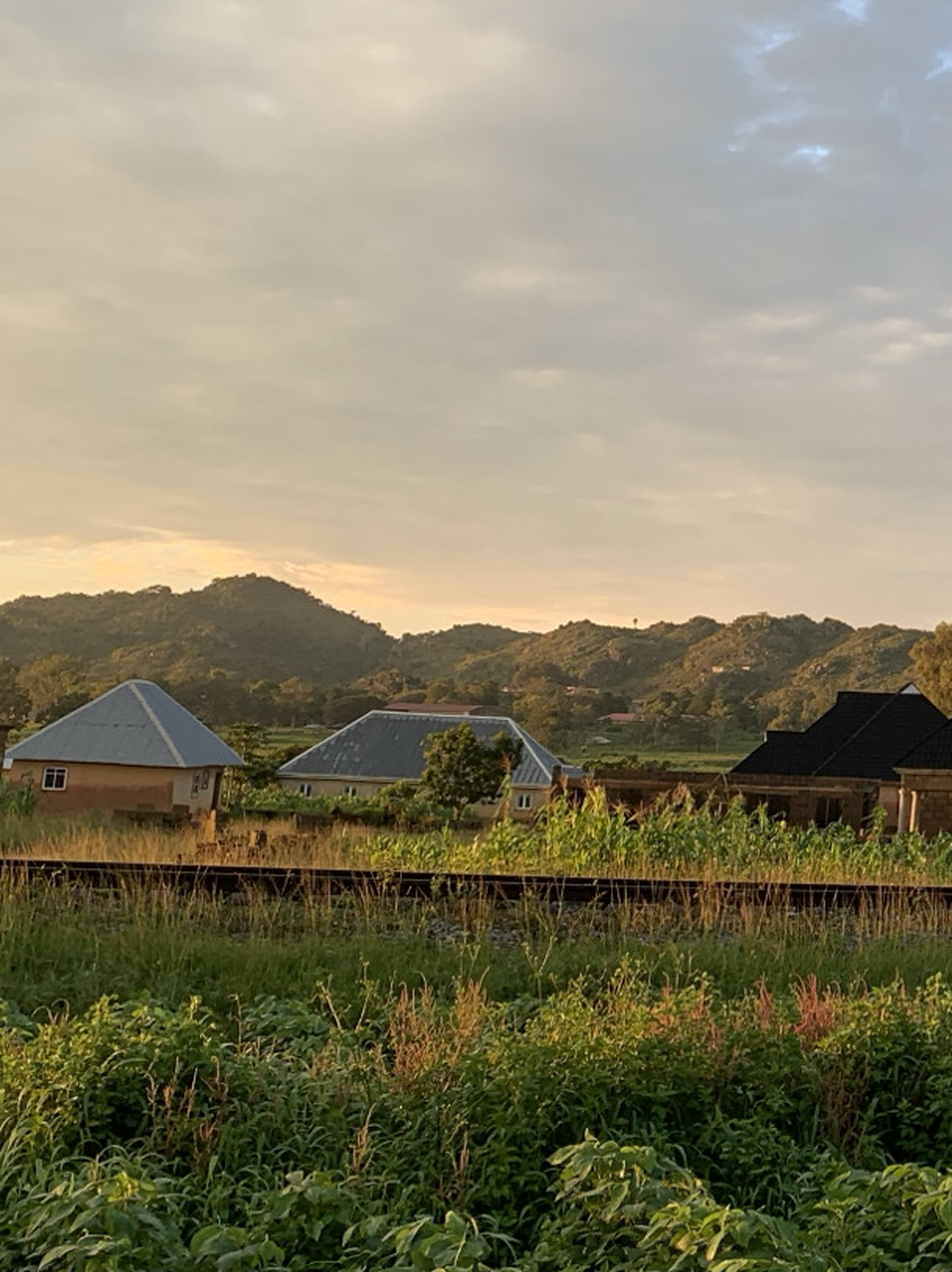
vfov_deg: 29.8
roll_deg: -2.4
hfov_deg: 21.1
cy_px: 316
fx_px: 2349
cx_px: 1191
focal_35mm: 64
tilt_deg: +10.9
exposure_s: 1/167
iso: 25
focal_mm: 4.25
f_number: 1.8
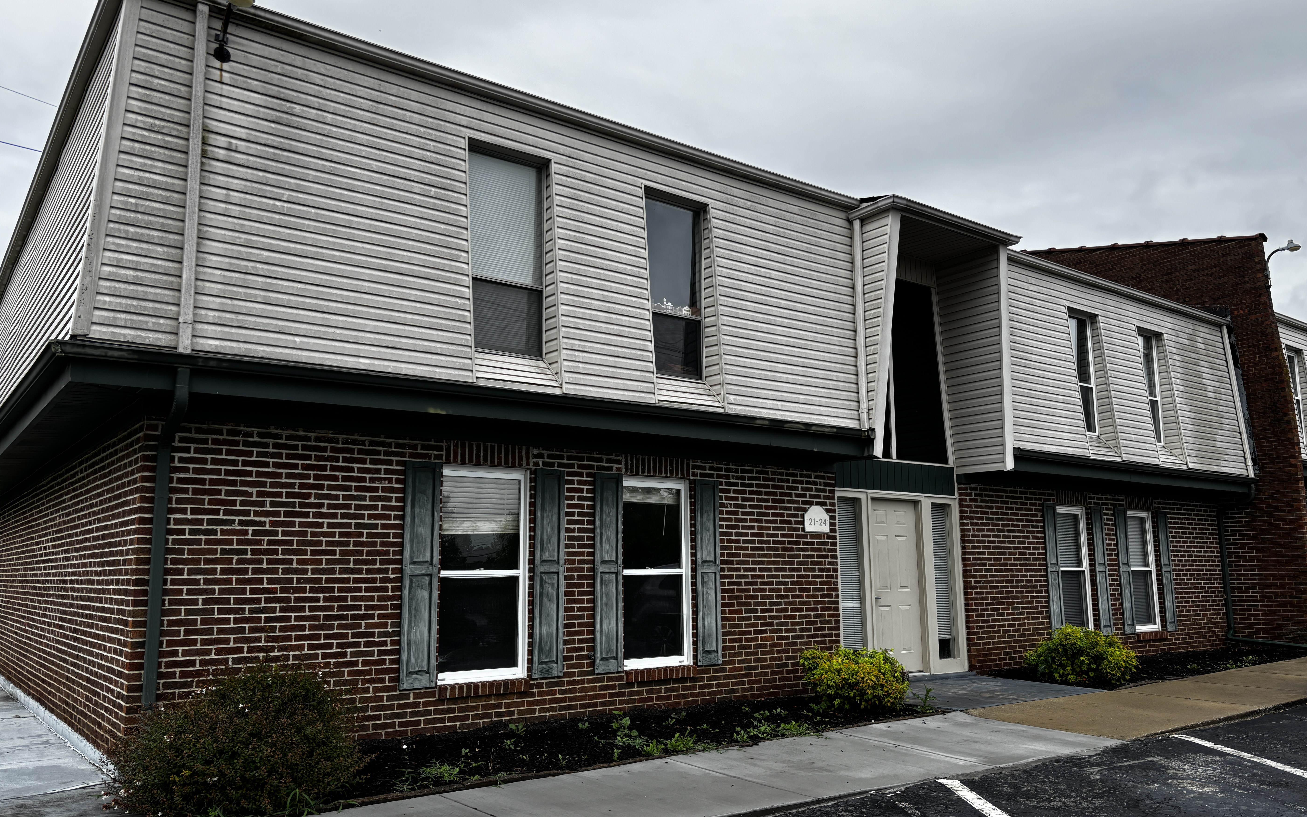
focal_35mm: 28
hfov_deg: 66.5
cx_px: 650
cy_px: 426
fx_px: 997
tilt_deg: +8.7
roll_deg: +0.4
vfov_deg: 44.5
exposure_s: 1/1543
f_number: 1.6
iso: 50
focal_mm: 5.96
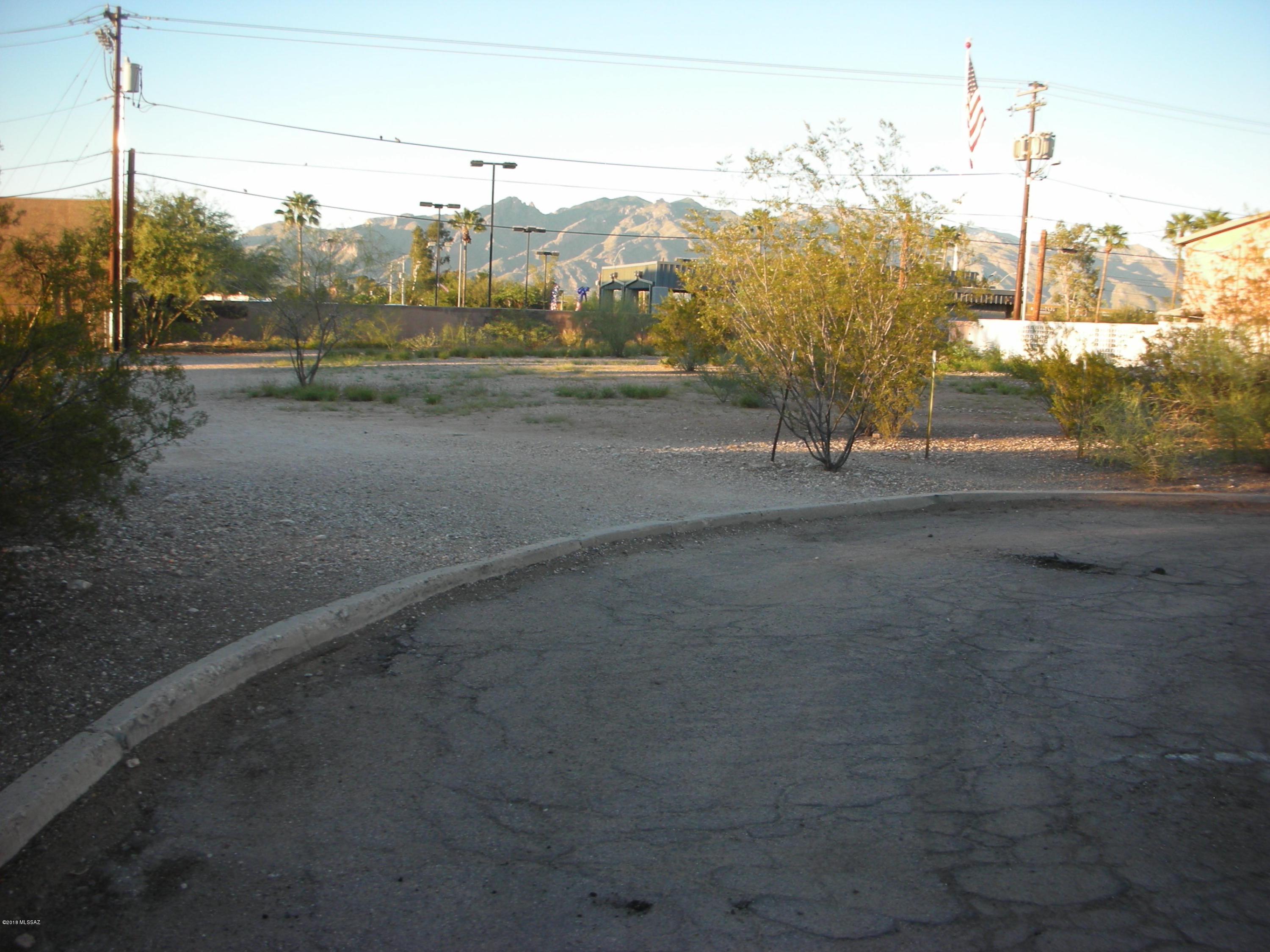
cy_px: 476
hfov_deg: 52.6
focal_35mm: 35
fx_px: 1284
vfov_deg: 40.7
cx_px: 635
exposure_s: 1/91.1
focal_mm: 5.8
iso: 50
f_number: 3
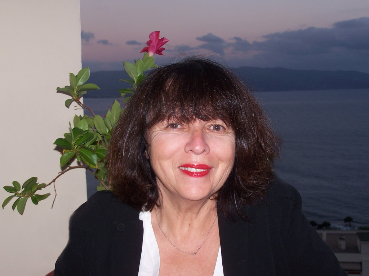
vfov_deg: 24.8
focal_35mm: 59
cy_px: 138
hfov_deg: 32.7
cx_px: 184
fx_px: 629
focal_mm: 9.8
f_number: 3.2
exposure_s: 1/60
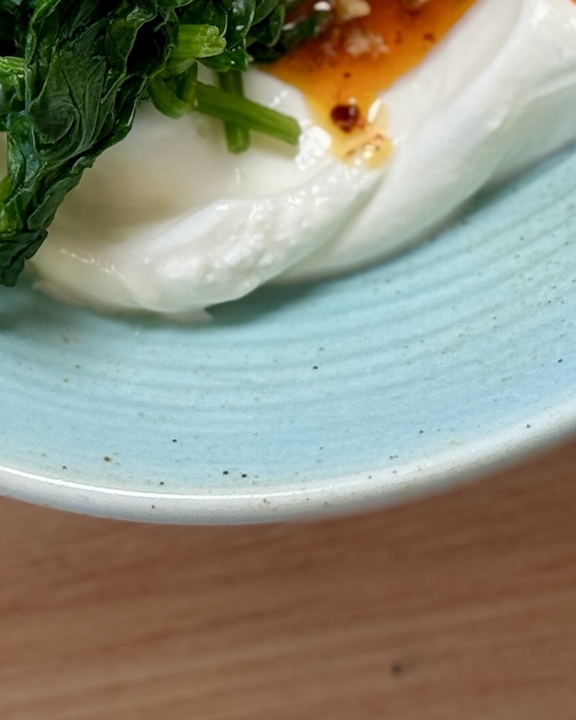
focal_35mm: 178
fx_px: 3792
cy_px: -266
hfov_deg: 8.7
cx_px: 117
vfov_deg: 10.6
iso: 64
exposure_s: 1/100
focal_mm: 6.76
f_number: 1.78
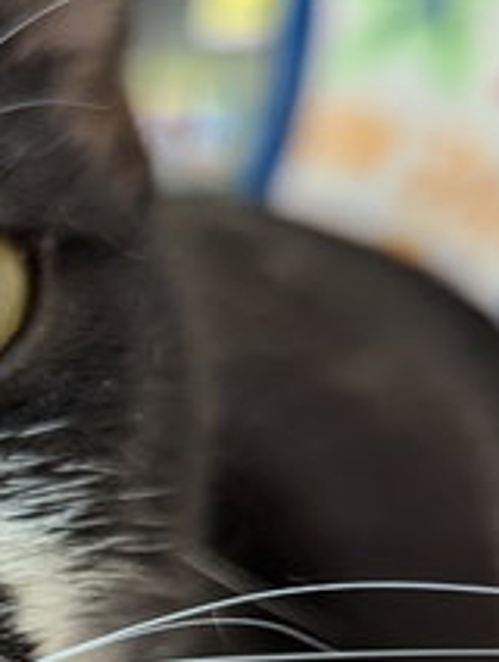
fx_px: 1436
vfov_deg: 24.5
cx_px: -250
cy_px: 693
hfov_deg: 17.7
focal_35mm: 75
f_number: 1.85
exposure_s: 1/120
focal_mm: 6.81
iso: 353
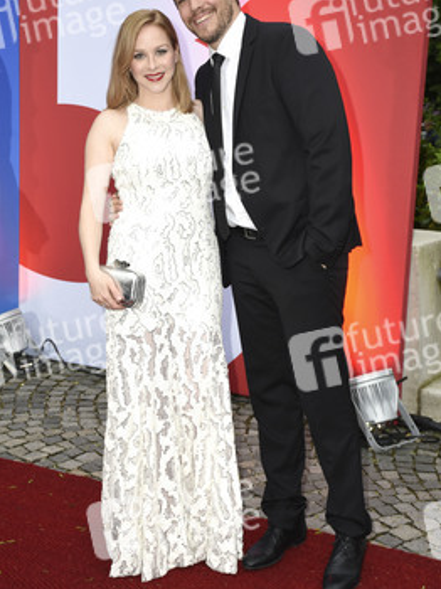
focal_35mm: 56
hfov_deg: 26.1
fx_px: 952
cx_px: 222
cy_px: 268
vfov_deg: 34.3
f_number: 5.6
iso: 400
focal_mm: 34
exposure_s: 1/60
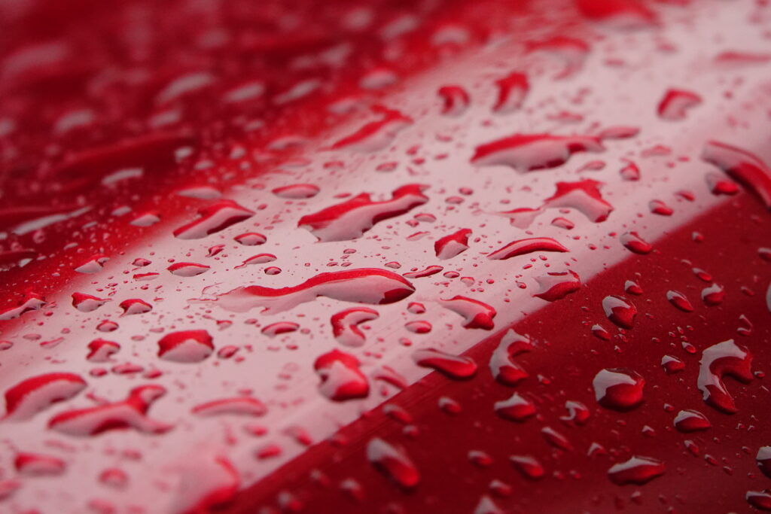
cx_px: 386
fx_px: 12851
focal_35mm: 600
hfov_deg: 3.4
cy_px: 257
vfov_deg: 2.3
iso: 1600
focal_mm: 220
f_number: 4
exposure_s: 1/1000
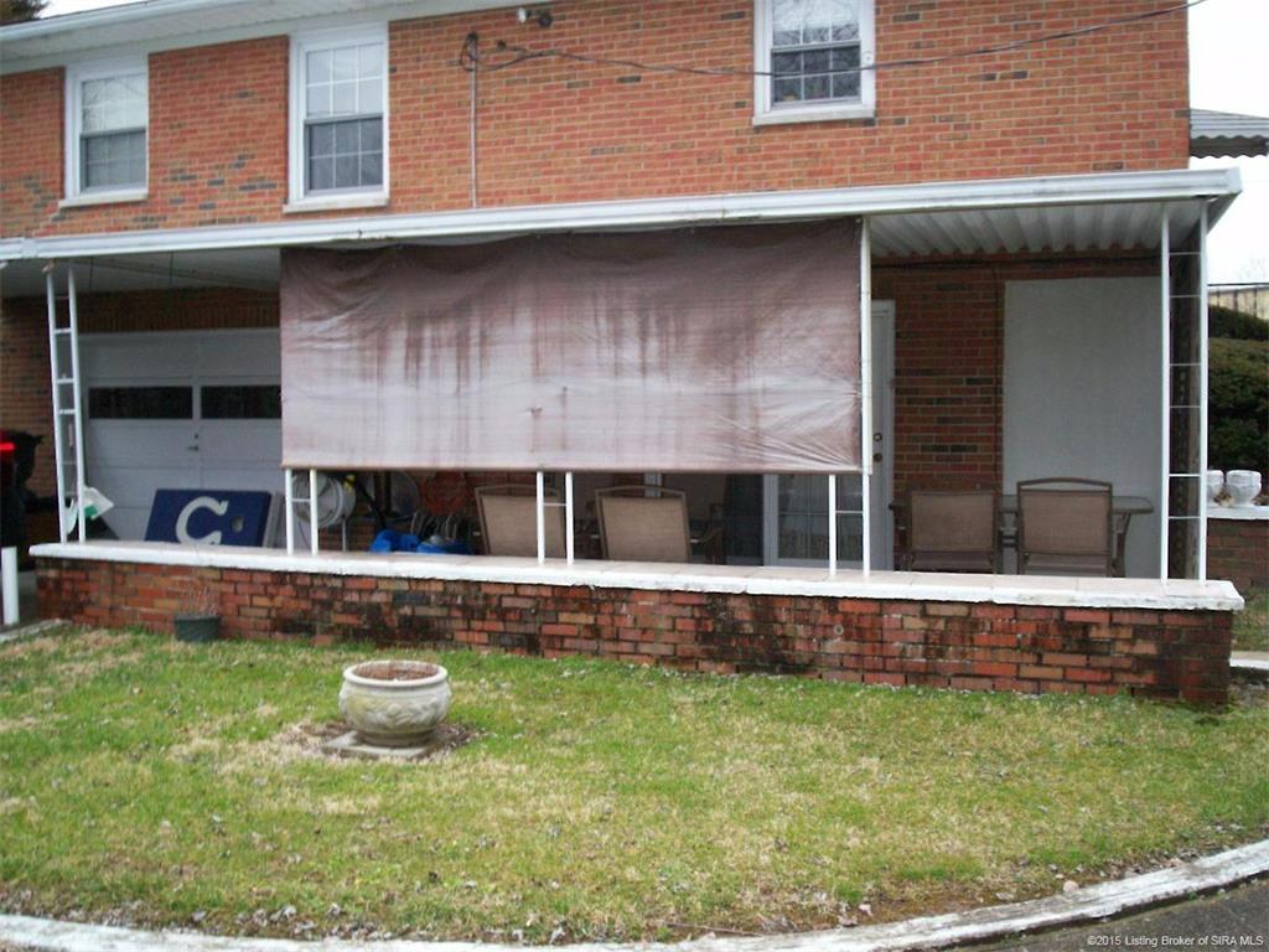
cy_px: 476
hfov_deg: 51.4
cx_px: 634
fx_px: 1320
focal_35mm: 36
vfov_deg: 39.7
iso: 140
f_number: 4.5
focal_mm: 5.9
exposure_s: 1/64
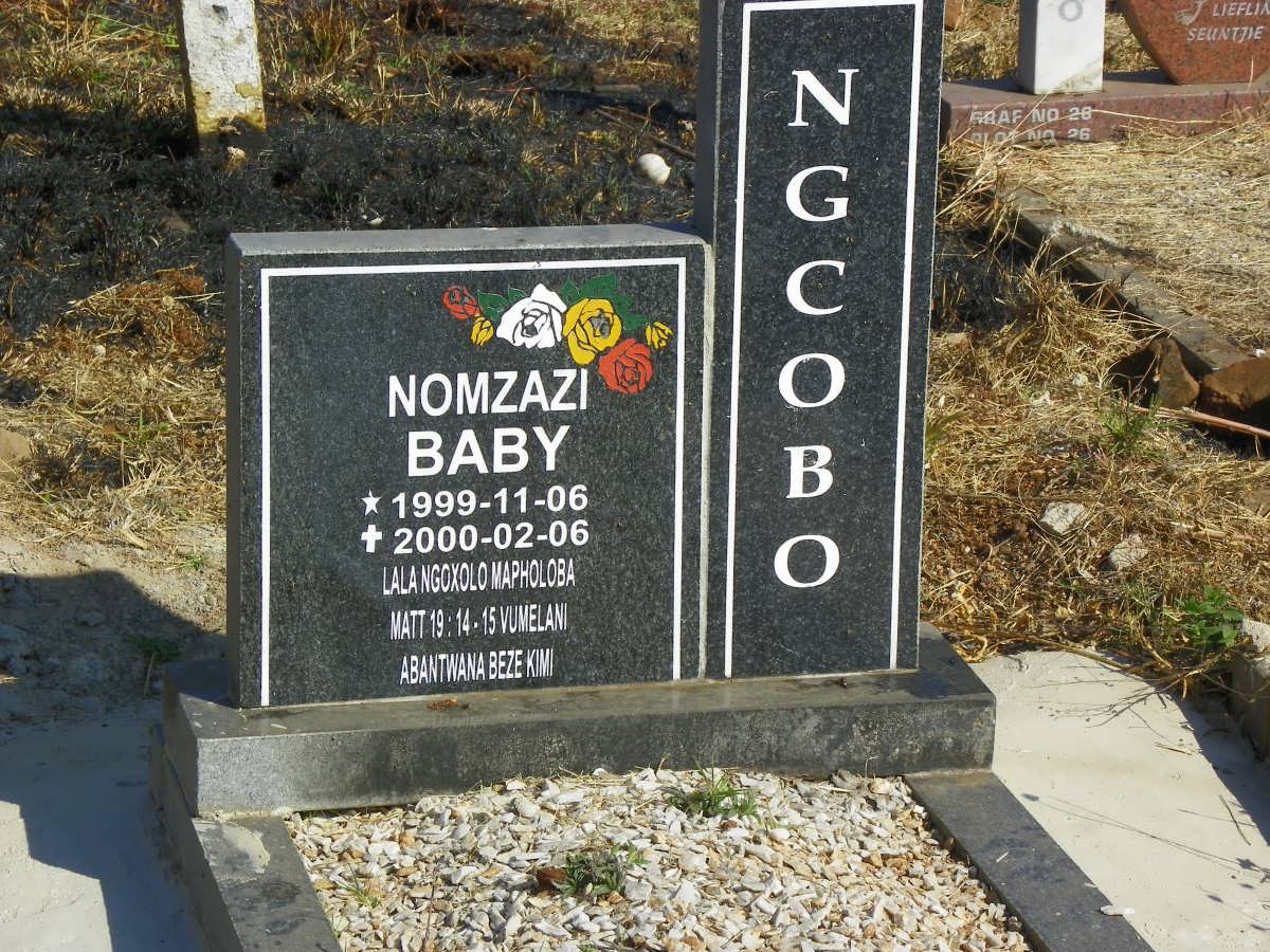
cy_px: 476
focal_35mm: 129
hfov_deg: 15.3
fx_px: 4733
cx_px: 635
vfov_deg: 11.5
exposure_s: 1/200
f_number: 6.3
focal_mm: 23
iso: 64
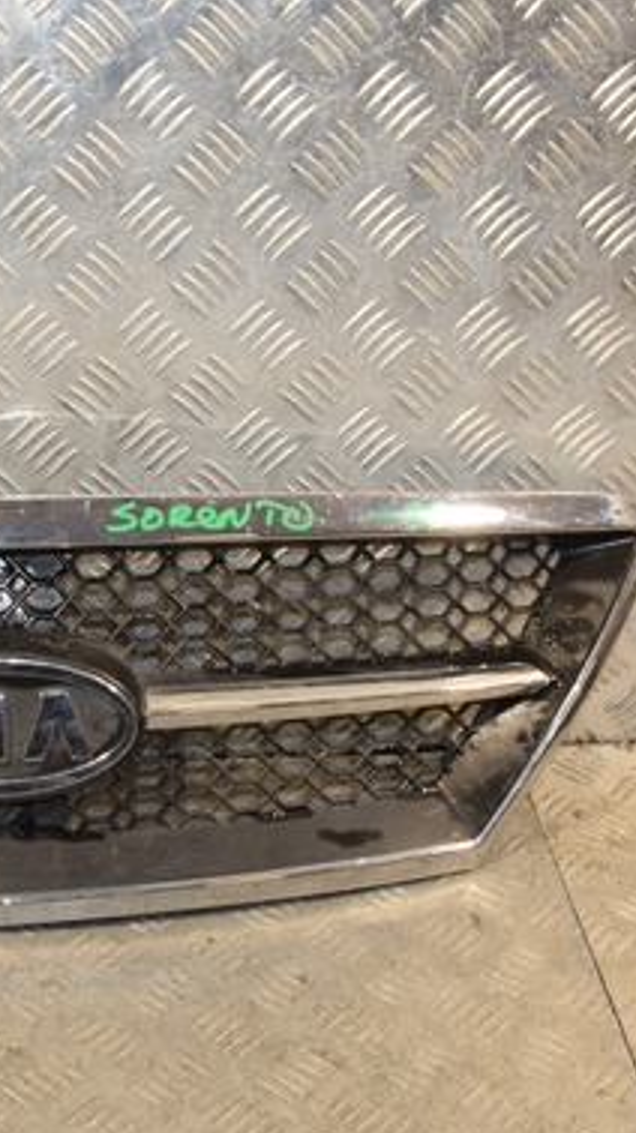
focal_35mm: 56
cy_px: 587
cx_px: 120
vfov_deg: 37.3
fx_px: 1679
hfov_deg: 21.2
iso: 800
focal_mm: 21
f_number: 7.1
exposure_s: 1/200
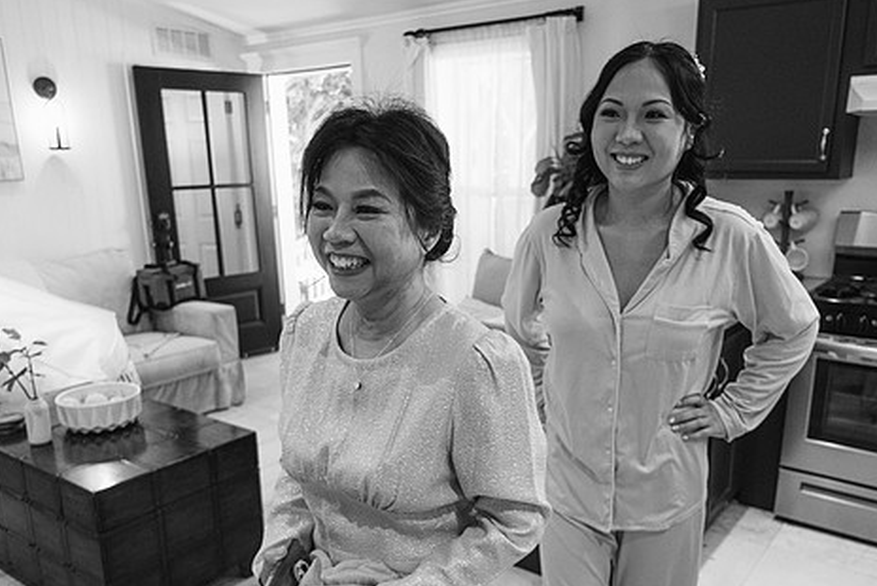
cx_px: 450
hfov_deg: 61.9
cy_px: 353
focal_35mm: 30
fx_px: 731
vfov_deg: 43.4
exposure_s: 1/125
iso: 1250
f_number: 2.8
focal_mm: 16
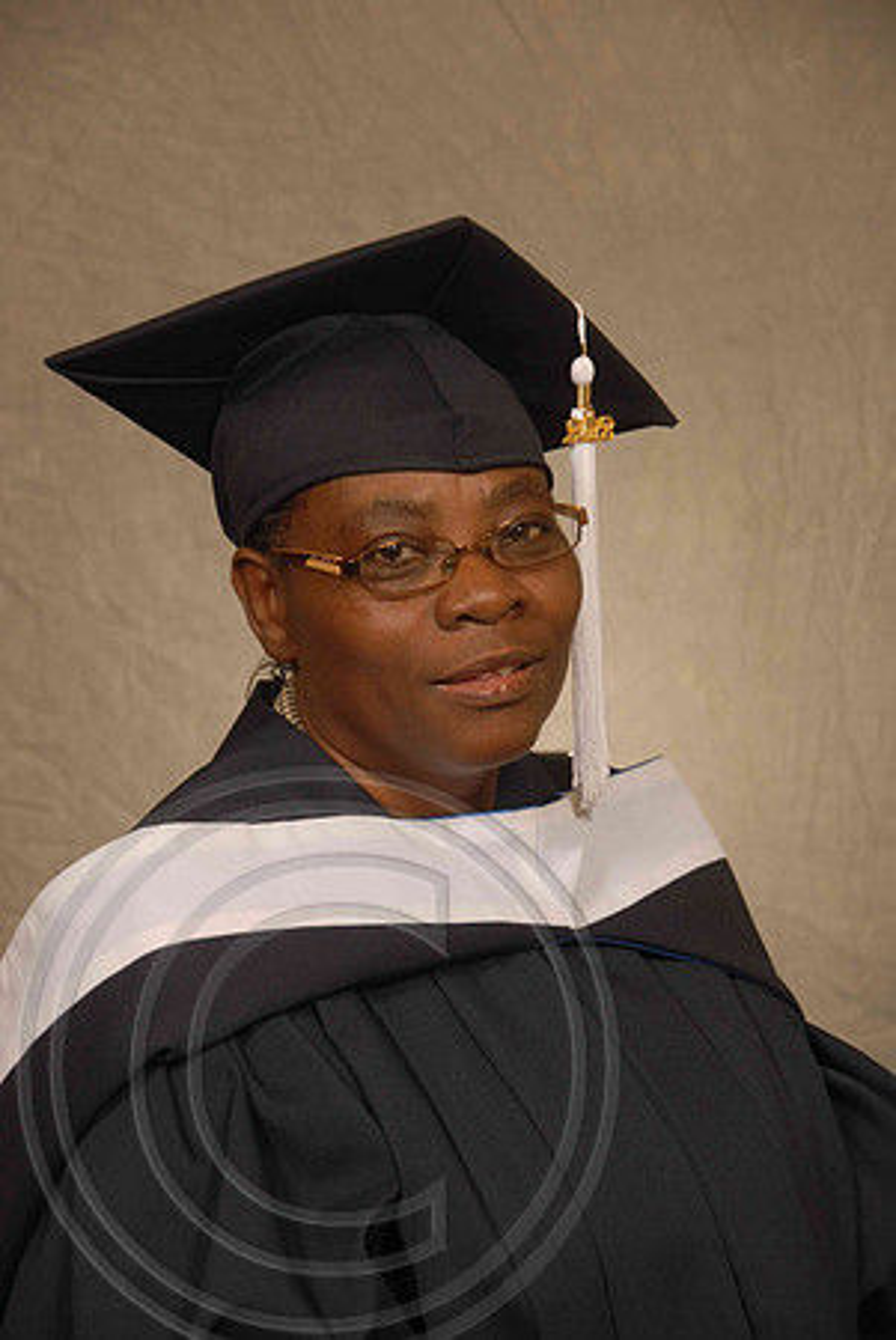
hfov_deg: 13.5
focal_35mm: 102
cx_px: 448
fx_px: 3799
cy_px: 670
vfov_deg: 20.0
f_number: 5.3
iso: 200
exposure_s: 1/125
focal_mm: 68
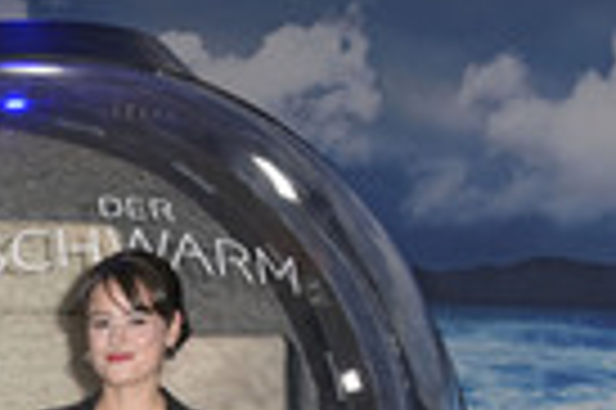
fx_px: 1795
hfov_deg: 19.1
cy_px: 631
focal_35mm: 105
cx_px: 34
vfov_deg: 12.3
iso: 1000
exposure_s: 1/200
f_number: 5.6
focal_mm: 32
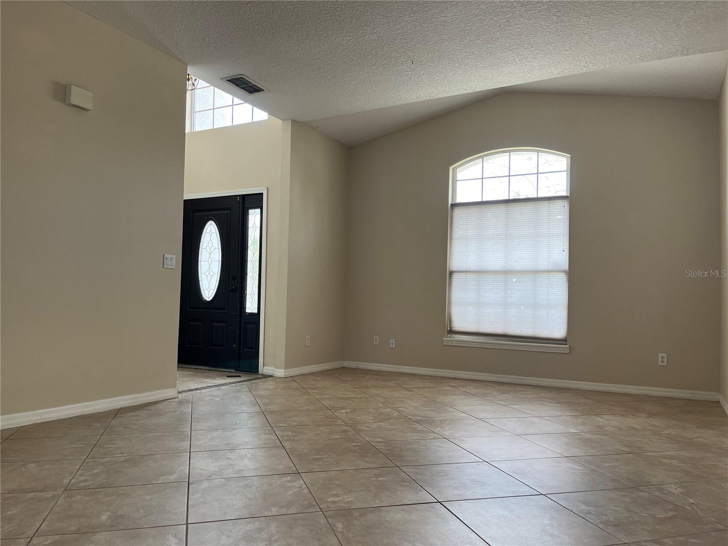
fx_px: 547
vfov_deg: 53.1
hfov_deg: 67.3
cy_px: 273
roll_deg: -1.1
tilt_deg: +1.9
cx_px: 364
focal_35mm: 26
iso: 100
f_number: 1.6
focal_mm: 5.1
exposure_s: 1/121
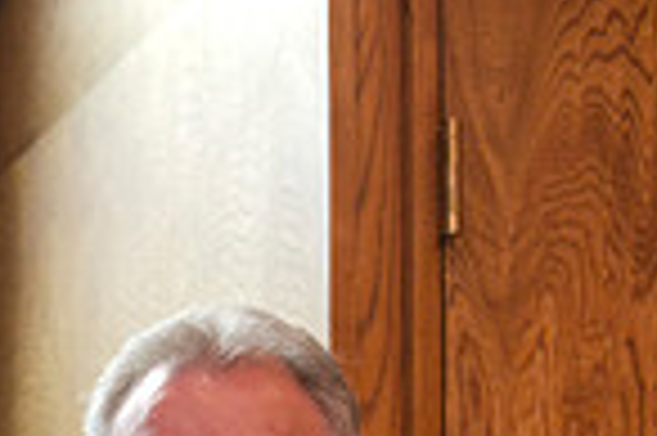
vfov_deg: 11.3
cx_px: -76
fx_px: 2096
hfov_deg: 17.2
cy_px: 683
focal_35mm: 115
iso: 2000
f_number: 2.8
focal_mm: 29
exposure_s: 1/100
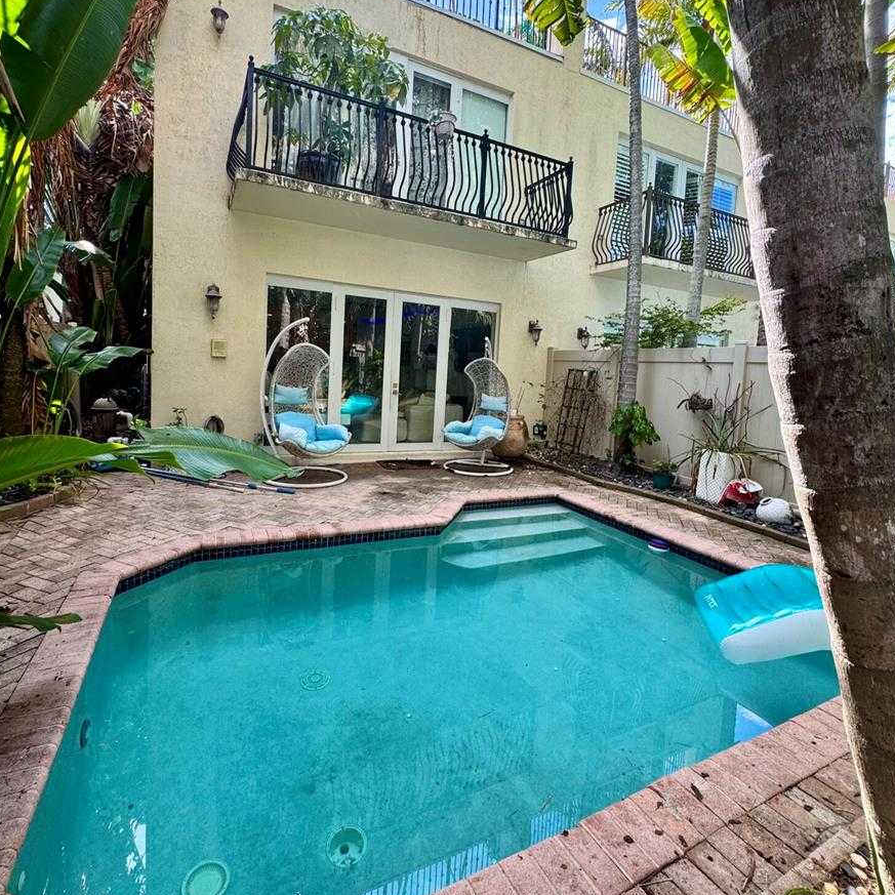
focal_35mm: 17
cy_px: 405
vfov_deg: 83.7
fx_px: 497
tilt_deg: -3.1
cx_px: 442
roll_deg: -2.4
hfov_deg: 84.0
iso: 40
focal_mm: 2.22
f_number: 2.2
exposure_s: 1/194
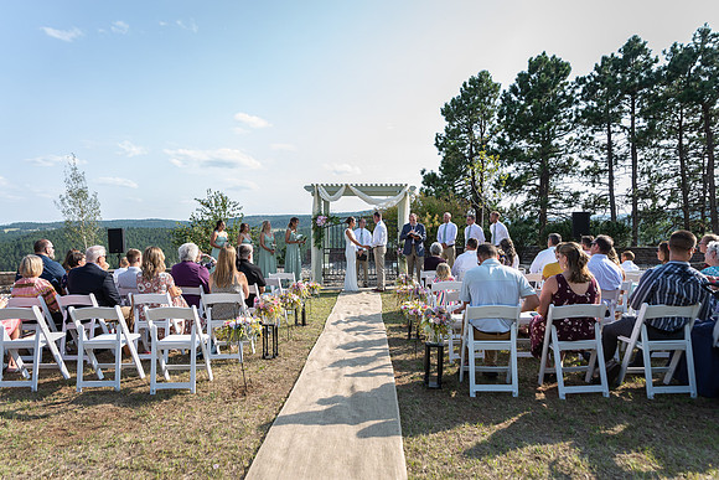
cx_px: 360
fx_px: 479
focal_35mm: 24
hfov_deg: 73.7
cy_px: 240
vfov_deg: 53.2
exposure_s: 1/320
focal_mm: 24
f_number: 3.5
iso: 64
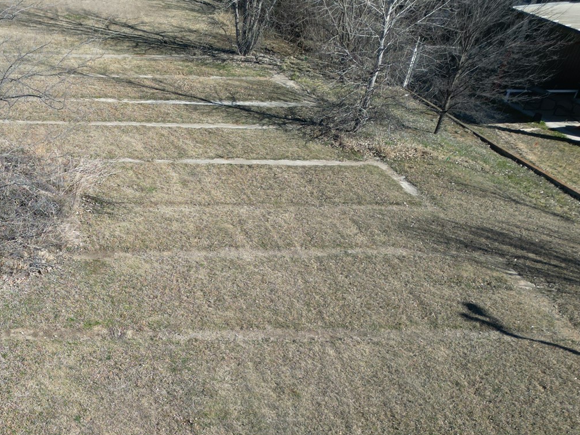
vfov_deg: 29.9
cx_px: 27
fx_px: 771
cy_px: 406
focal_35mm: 46
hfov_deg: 37.7
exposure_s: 1/2000
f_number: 1.7
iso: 100
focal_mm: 6.72
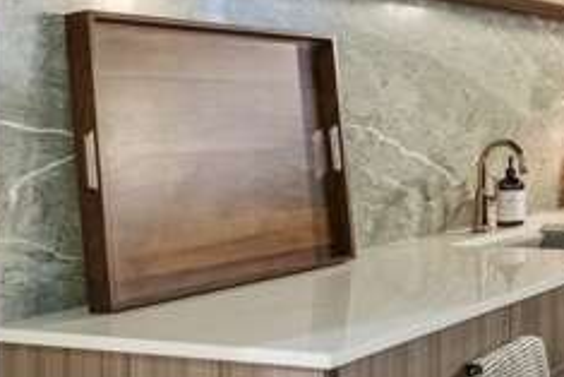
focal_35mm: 49
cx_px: 850
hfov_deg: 27.5
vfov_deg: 26.0
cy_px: -7
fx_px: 768
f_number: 4
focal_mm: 10
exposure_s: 1/2
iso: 1600
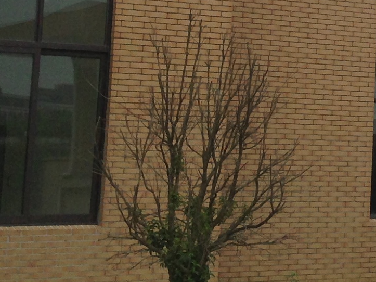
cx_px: 663
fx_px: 1618
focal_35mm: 149
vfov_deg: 9.9
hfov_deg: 12.2
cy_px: -12
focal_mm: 4.12
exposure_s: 1/1550
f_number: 2.4
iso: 50
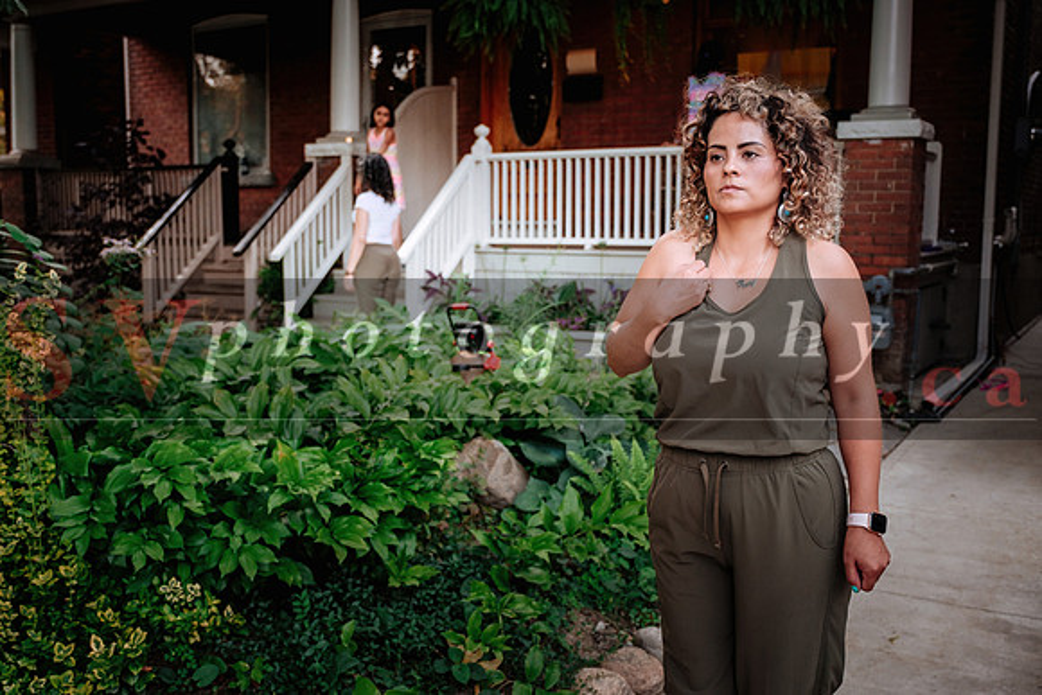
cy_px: 348
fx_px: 1013
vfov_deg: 37.9
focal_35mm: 35
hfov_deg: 54.4
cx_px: 521
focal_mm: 23.4
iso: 800
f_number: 2.8
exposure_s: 1/250
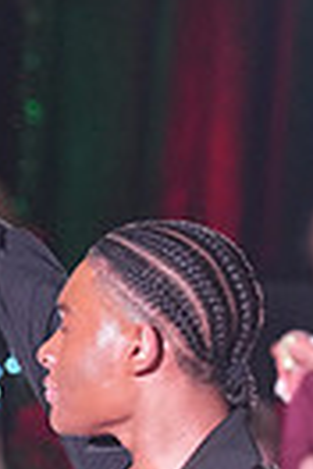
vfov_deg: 4.0
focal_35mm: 517
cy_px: 792
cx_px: -101
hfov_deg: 2.7
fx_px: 6742
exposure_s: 1/200
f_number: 4
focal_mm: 118
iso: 4000
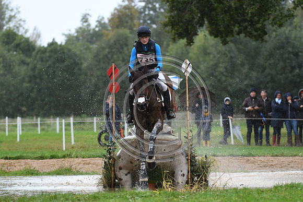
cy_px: 101
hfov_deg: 6.9
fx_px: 2525
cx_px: 152
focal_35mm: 300
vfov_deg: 4.6
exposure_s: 1/1250
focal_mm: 200
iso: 1250
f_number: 4.5
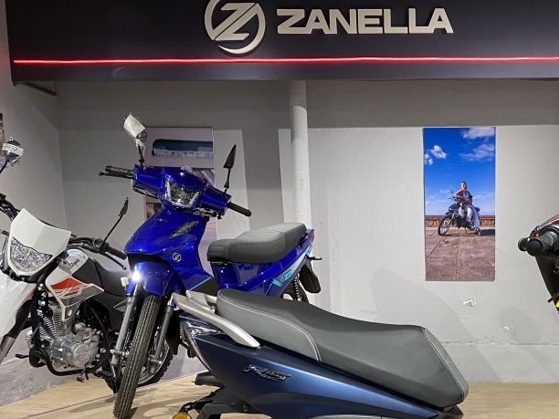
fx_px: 727
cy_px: 360
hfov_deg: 39.8
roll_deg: -0.6
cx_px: 471
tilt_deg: -10.2
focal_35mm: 45
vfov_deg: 31.0
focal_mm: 4.25
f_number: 1.8
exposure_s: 1/50
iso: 125
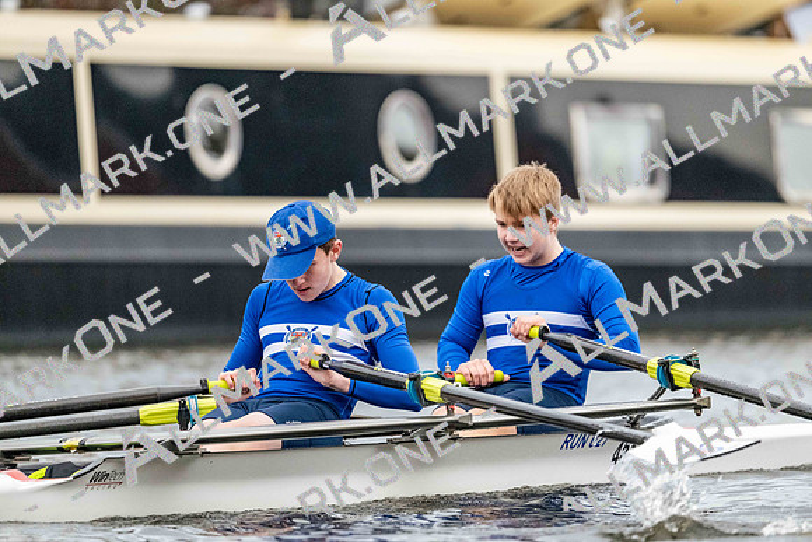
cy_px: 271
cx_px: 406
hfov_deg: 5.2
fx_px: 9024
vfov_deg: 3.4
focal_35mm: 400
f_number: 4.5
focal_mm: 400
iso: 5600
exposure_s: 1/2000
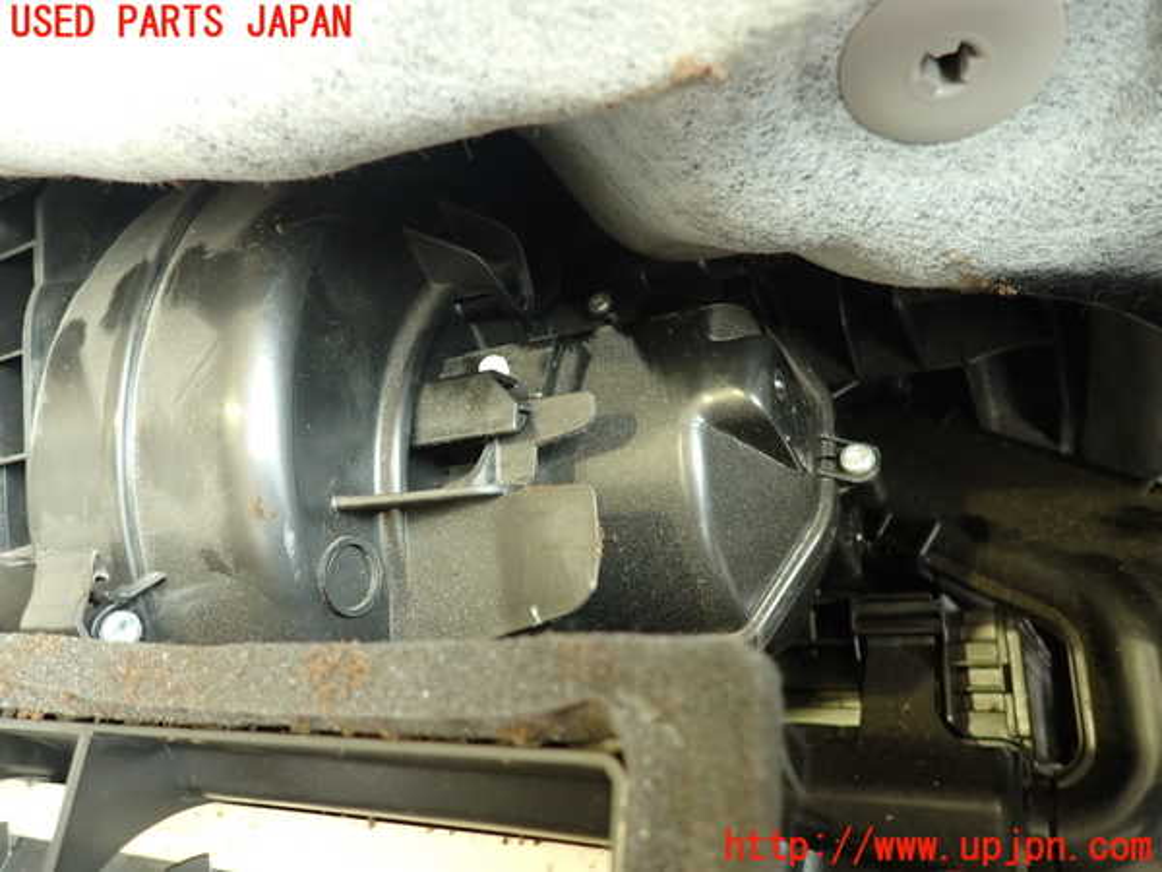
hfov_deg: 69.4
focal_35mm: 25
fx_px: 839
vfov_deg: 54.9
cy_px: 436
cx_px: 581
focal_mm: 4.5
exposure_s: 1/30
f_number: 2
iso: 200
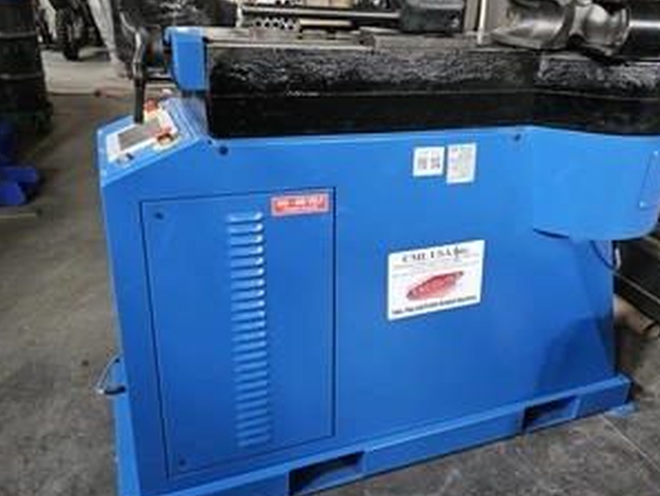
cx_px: 373
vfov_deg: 45.5
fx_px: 591
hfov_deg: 58.1
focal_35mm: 31
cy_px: 254
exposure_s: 1/24
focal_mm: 5.4
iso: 640
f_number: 1.8
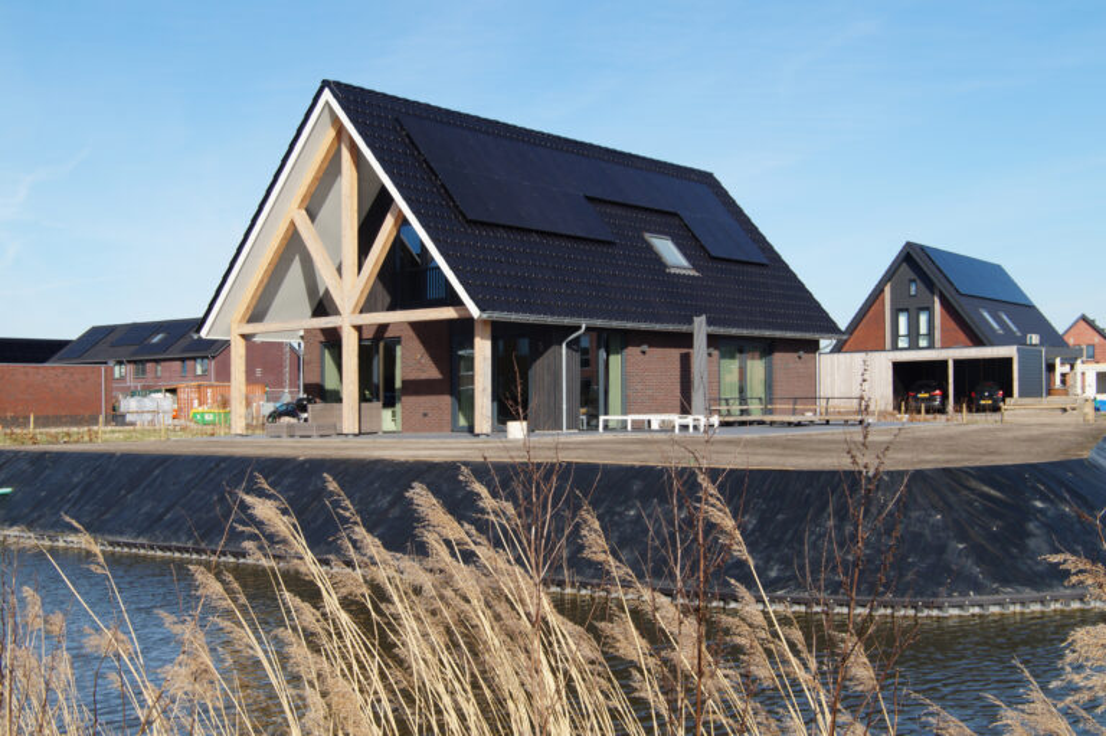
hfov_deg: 49.6
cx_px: 553
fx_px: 1197
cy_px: 368
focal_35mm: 39
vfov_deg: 34.2
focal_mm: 26
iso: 100
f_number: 10
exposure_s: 1/160
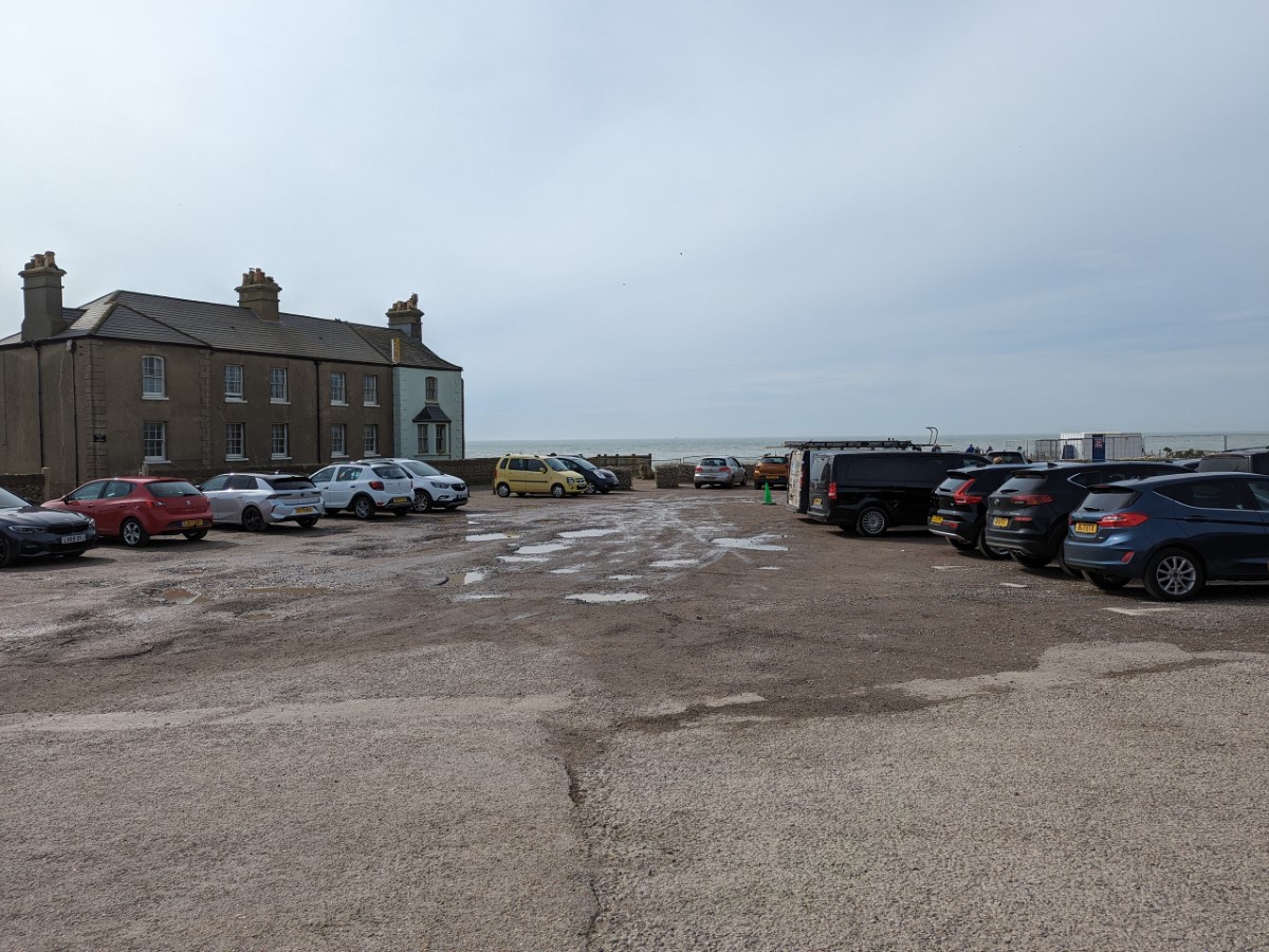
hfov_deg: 71.6
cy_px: 476
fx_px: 880
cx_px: 634
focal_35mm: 24
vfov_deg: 56.8
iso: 48
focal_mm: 6.81
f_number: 1.85
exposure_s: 1/3650
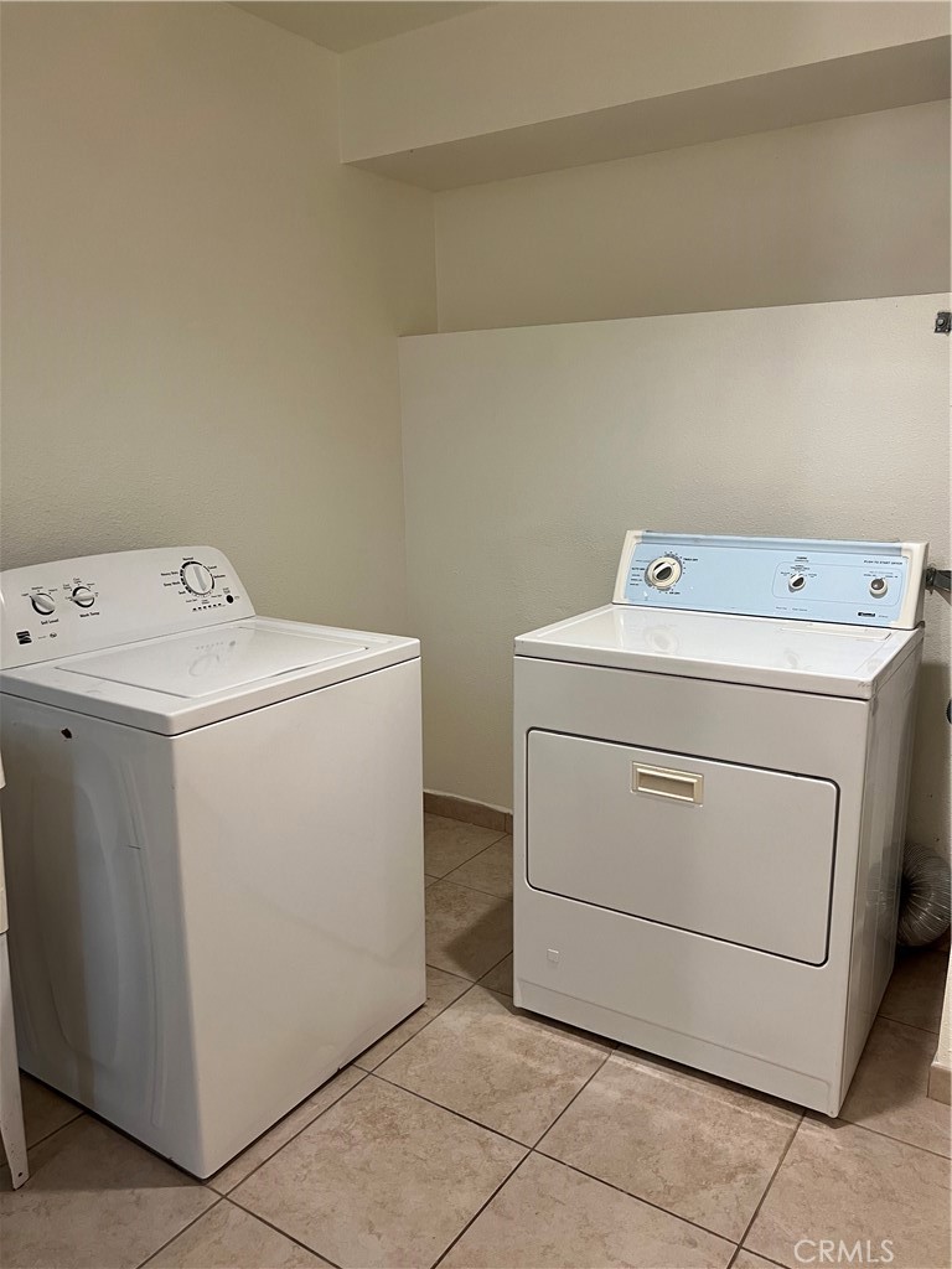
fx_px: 953
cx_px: 476
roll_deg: +0.8
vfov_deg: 67.3
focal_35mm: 26
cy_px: 634
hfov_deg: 53.1
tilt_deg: -11.8
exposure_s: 1/60
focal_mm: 5.7
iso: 160
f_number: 1.5
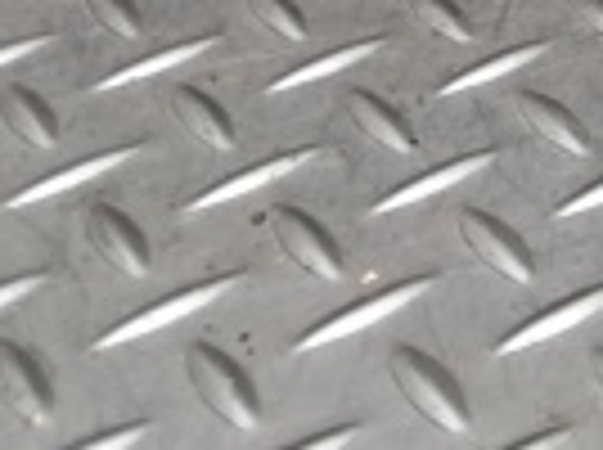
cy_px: -506
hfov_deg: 13.2
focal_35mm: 129
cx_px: 1220
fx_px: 2243
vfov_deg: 10.4
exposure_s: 1/50
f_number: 1.8
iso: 125
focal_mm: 4
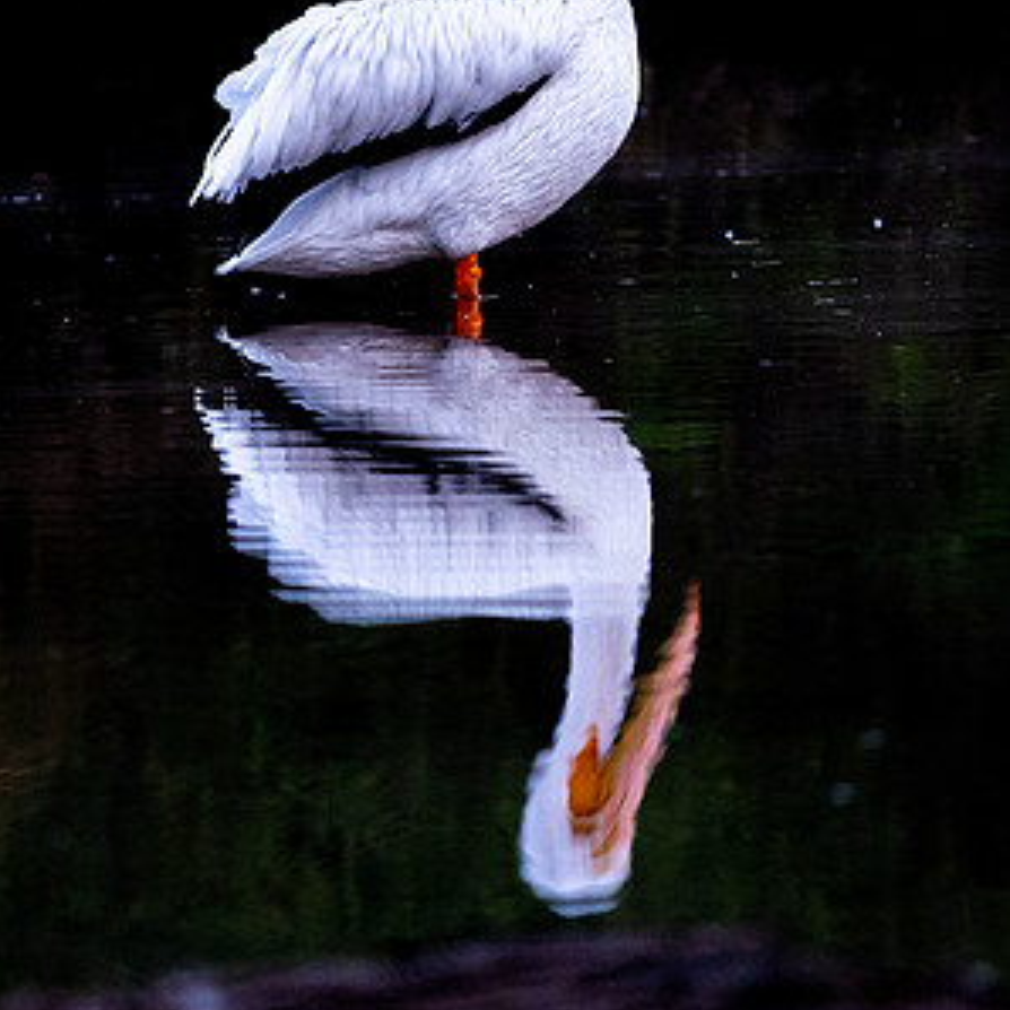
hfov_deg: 3.1
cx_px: 352
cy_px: 101
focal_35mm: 559
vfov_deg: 3.1
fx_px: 18453
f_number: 6.3
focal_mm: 234
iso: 4000
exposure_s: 1/640
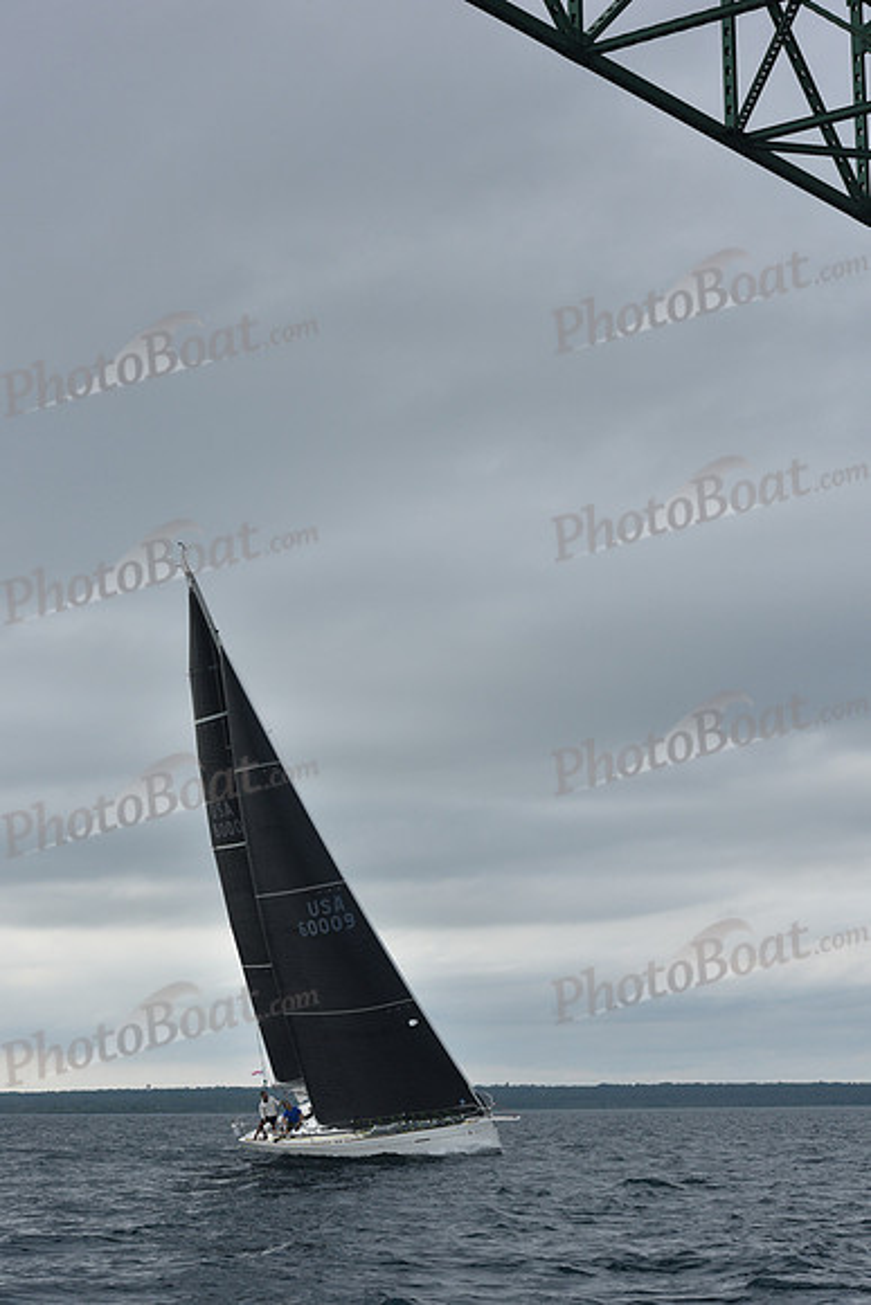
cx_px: 436
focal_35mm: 70
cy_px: 652
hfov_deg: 19.5
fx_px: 2539
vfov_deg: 28.8
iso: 400
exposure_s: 1/800
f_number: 9
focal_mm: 70
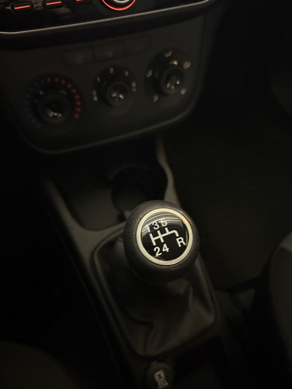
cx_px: 146
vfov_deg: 71.6
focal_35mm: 24
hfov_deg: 56.8
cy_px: 194
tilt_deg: -57.9
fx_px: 270
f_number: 1.78
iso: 5000
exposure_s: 1/15
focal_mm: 6.76
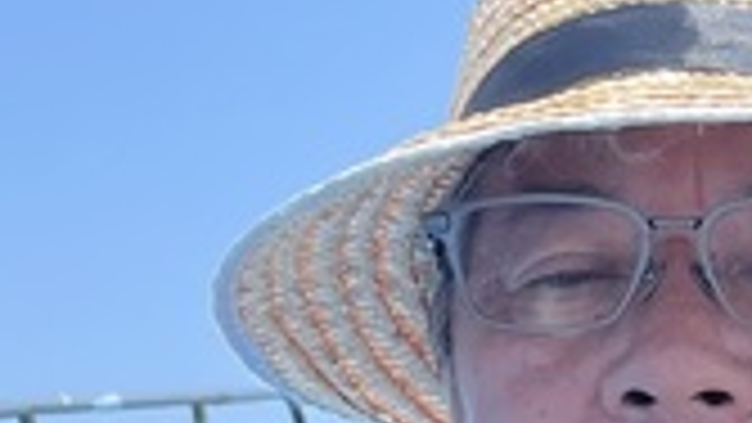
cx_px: 666
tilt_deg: -5.0
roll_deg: -2.6
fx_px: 2892
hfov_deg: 14.7
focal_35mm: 145
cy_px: 1017
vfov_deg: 7.8
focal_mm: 5.1
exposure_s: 1/1862
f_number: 1.6
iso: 50
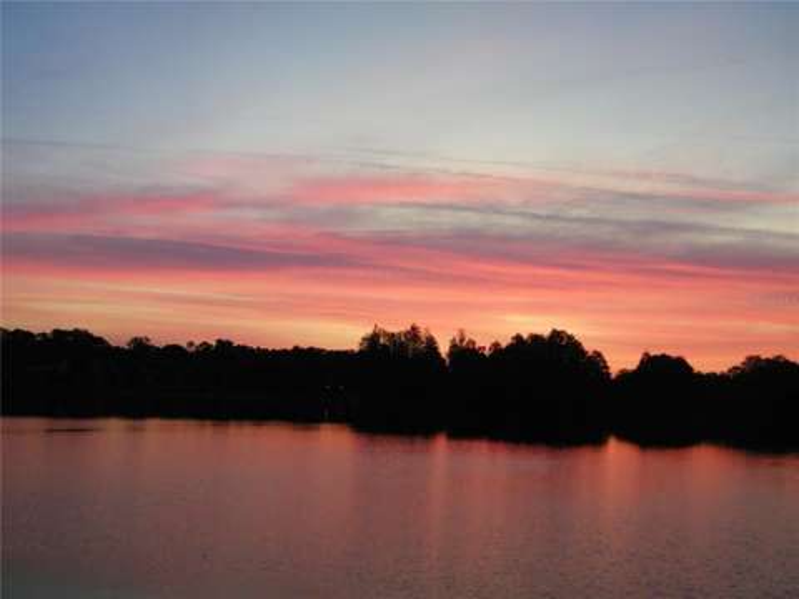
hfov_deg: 43.9
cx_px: 400
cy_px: 300
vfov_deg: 33.6
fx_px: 993
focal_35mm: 43
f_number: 3.9
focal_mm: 7.7
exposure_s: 1/40
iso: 200
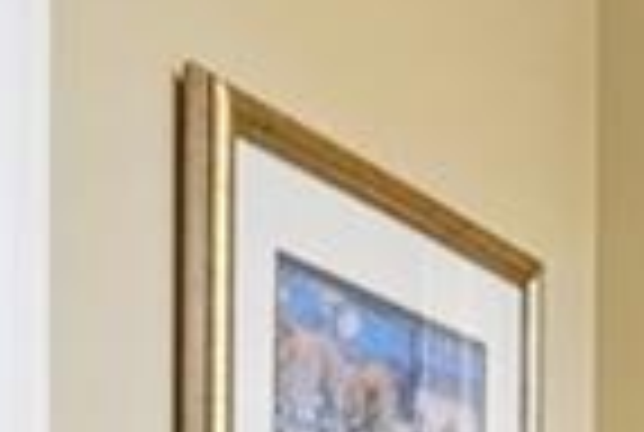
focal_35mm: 100
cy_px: 830
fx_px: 1793
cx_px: 122
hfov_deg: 20.1
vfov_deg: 12.3
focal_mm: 14
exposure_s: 1/8
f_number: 8
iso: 320
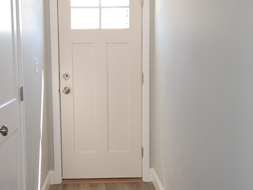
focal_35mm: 59
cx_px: 109
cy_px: 111
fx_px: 431
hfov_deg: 32.7
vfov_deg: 24.8
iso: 400
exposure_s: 1/80
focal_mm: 16
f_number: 4
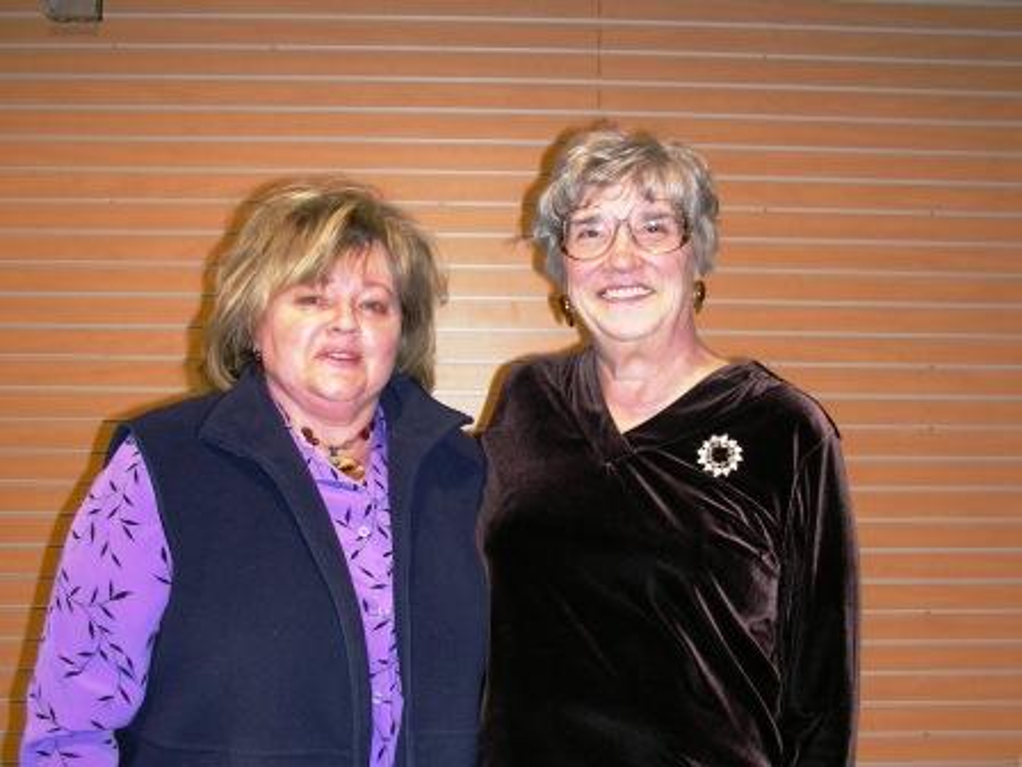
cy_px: 384
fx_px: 1417
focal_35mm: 48
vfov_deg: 30.3
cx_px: 511
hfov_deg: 39.7
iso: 86
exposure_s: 1/60.1
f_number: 3.5
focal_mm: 8
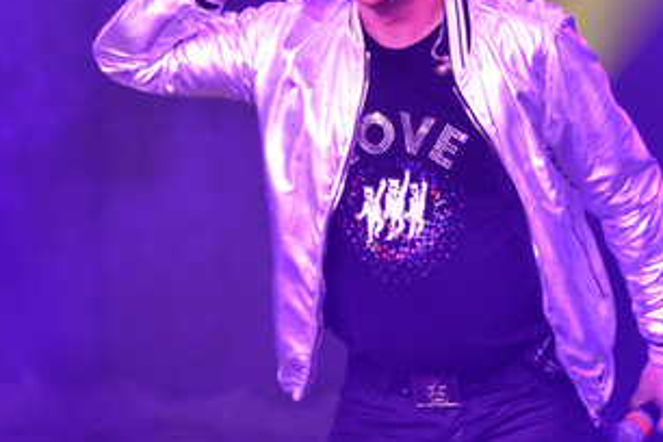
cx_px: 296
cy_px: 119
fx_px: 7527
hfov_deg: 5.0
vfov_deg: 3.4
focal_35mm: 409
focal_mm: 185
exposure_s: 1/100
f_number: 5.6
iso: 1000
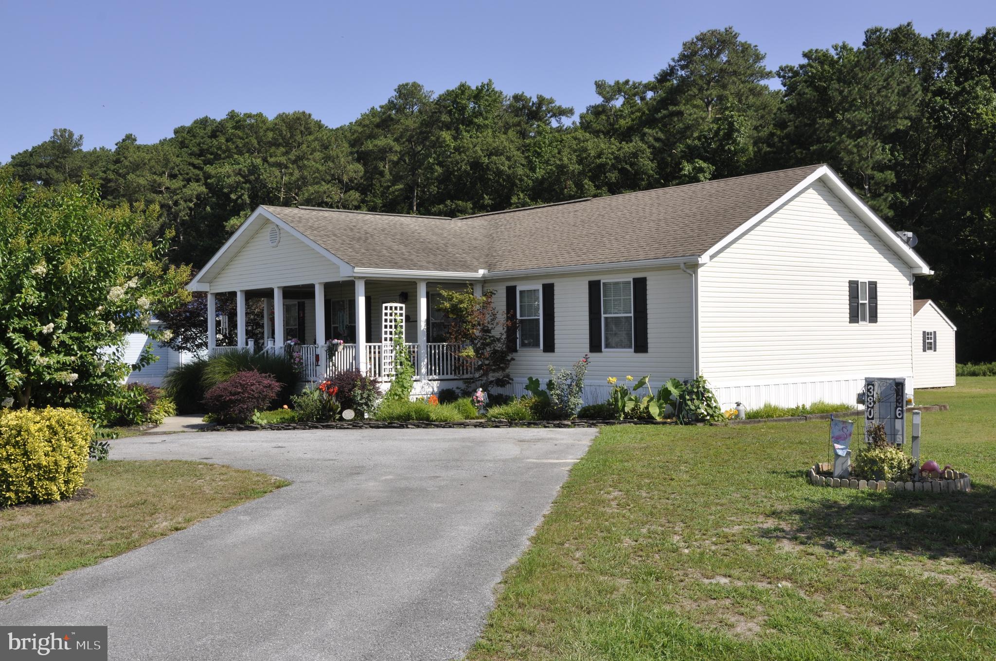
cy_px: 330
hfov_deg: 49.6
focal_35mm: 39
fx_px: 1078
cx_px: 498
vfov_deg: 34.1
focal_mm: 26
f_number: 11
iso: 200
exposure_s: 1/200
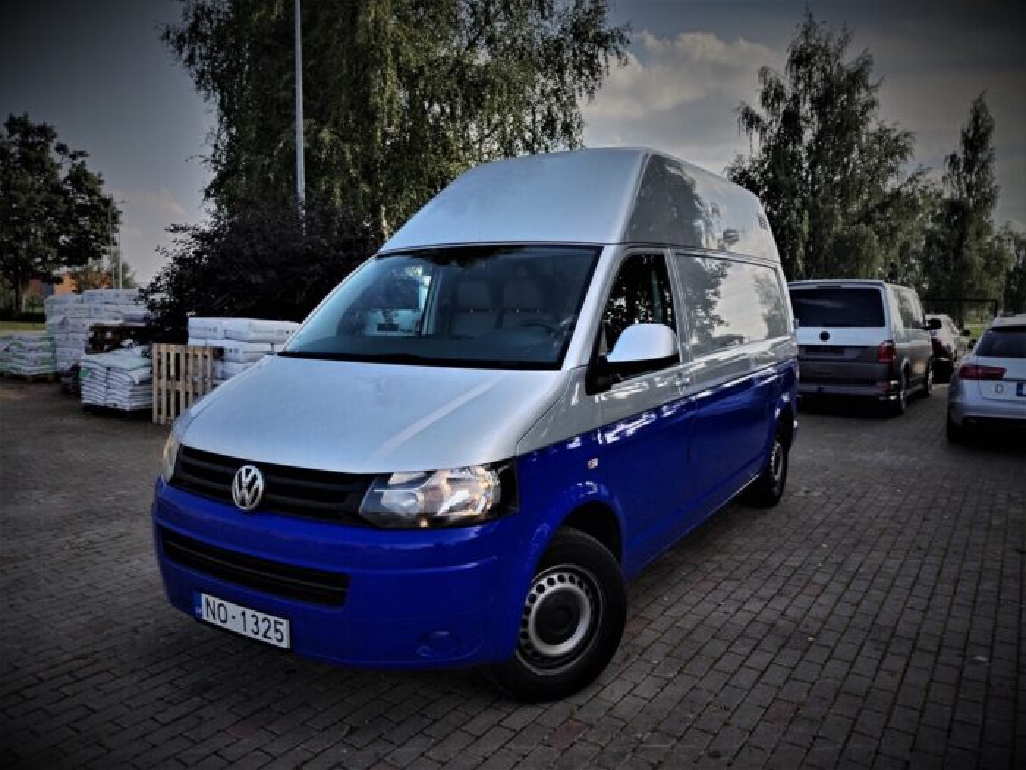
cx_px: 513
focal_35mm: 26
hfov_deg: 67.3
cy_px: 385
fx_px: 771
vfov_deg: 53.1
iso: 100
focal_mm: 4.75
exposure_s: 1/799
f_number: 1.8
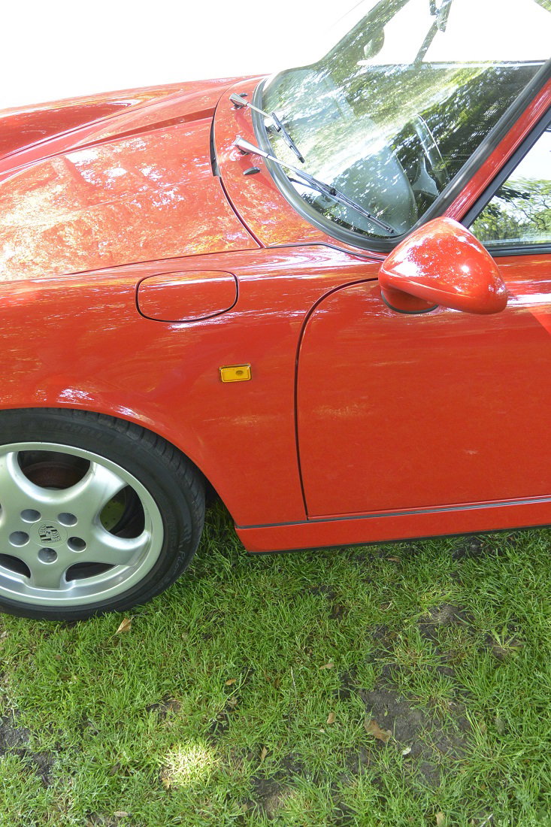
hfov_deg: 38.9
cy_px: 414
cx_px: 276
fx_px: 781
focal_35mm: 34
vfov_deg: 55.8
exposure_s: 1/60
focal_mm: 12.7
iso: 400
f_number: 3.8
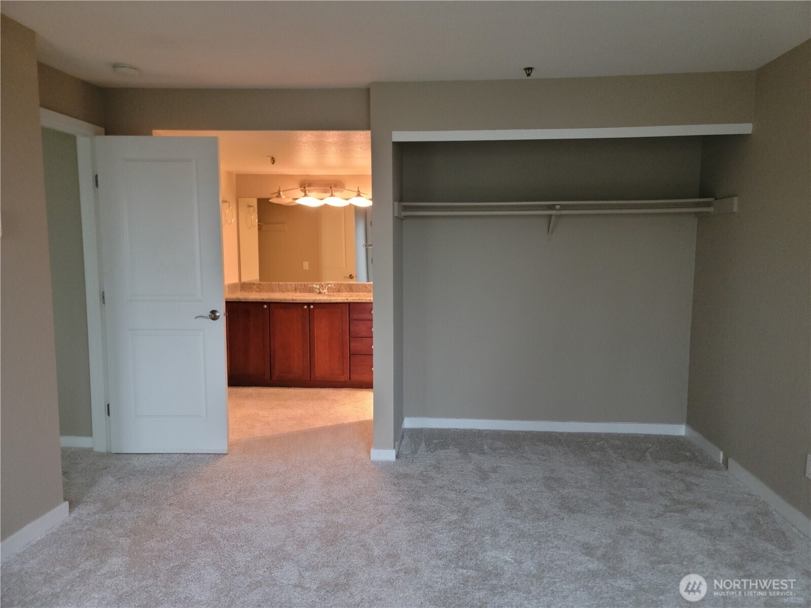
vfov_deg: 54.9
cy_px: 304
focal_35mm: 25
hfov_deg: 69.4
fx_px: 586
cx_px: 406
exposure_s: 1/40
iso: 250
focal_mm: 7
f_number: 1.8
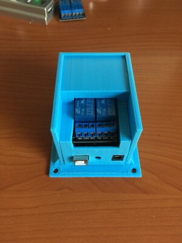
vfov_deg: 61.7
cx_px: 91
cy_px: 122
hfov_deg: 48.2
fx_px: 203
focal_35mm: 29
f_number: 2.2
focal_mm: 4.15
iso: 100
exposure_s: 1/17
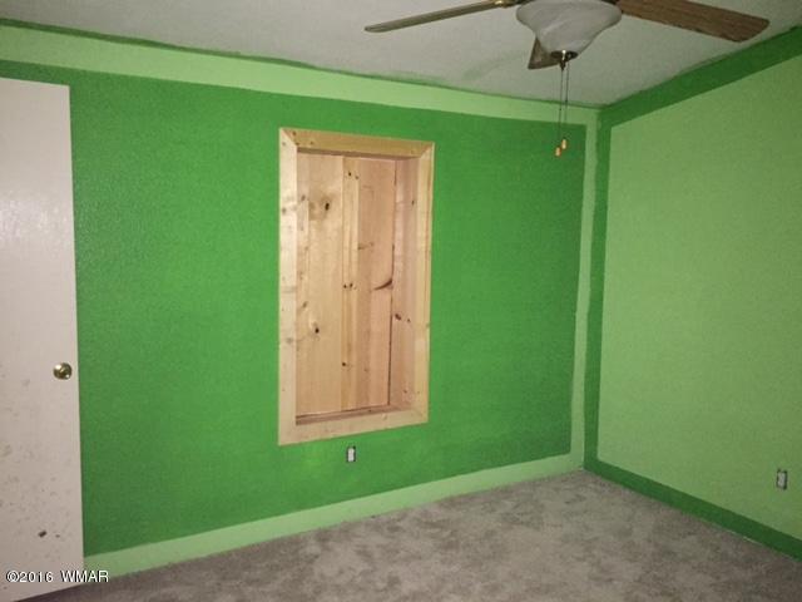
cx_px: 401
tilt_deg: -7.4
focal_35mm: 29
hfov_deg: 61.7
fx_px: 672
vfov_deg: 48.2
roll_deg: -1.9
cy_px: 301
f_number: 2.2
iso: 640
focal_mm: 4.15
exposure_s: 1/16
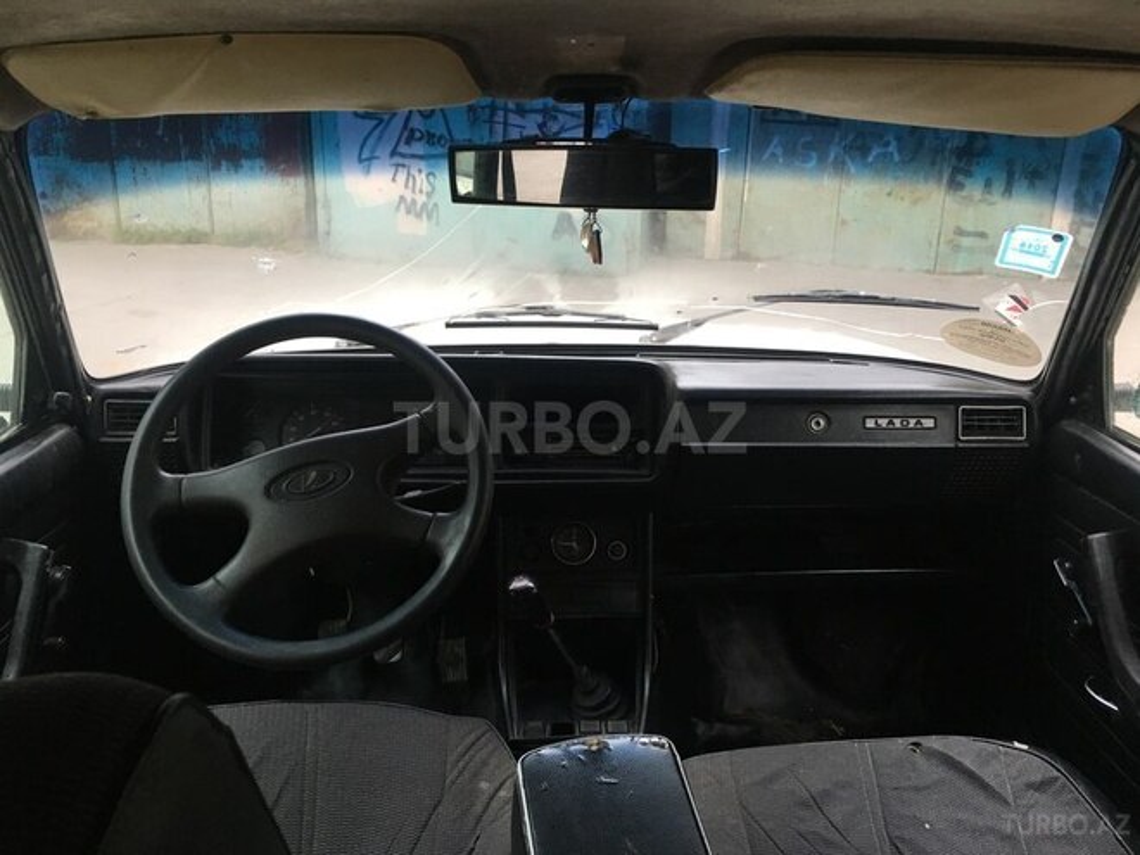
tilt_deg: -18.6
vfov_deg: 48.2
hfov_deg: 61.7
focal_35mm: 29
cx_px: 570
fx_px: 955
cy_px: 428
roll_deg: -2.0
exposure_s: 1/33
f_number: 2.2
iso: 50
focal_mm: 4.15
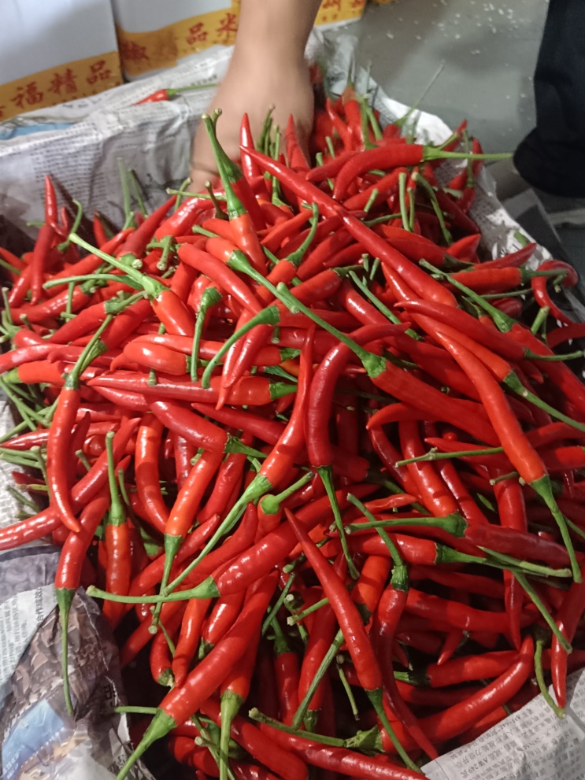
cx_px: 291
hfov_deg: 49.7
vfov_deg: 63.4
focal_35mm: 28
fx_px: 631
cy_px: 376
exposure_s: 1/16.7
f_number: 1.8
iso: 3341
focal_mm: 4.05
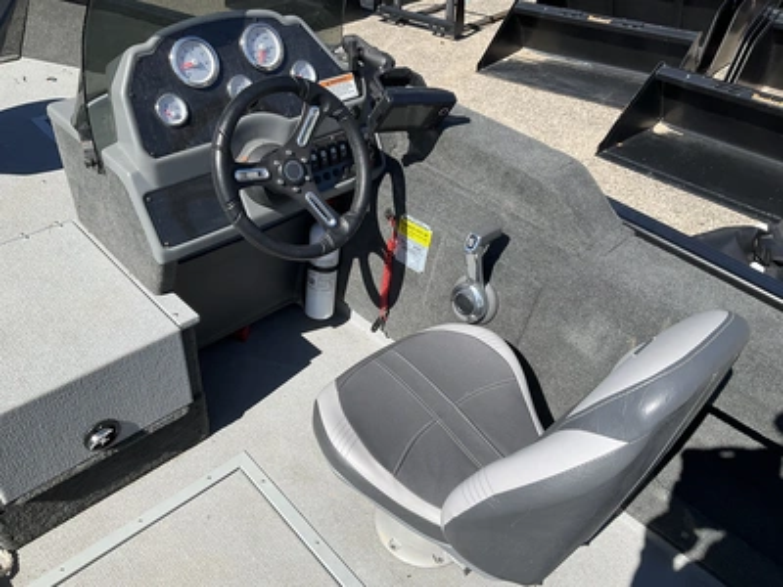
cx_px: 392
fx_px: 656
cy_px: 294
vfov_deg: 48.2
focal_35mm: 29
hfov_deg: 61.7
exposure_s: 1/1675
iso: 25
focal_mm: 3
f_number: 1.8
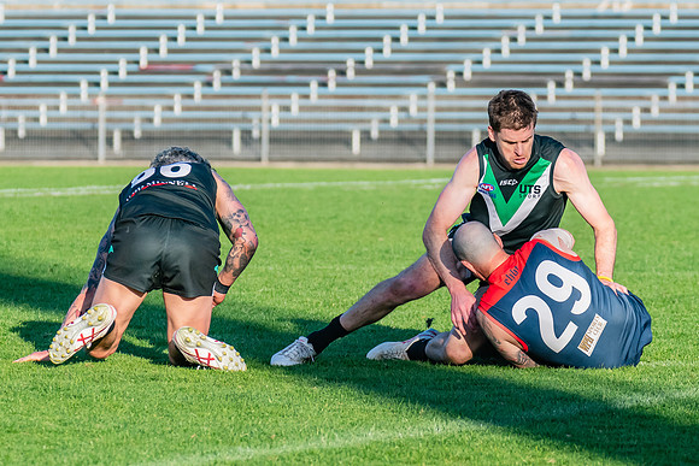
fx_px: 8788
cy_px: 243
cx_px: 515
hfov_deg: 4.6
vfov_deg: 3.0
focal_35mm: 453
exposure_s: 1/1600
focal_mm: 220
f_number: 7.1
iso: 800
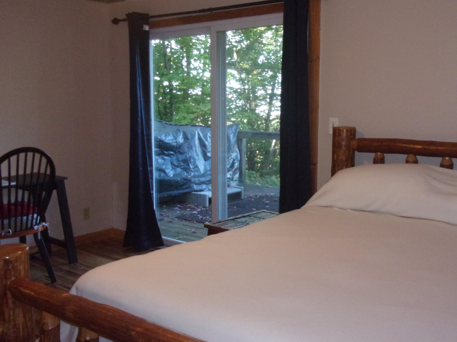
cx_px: 226
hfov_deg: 47.9
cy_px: 149
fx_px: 515
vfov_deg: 36.8
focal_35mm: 39
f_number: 3.9
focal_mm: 5.1
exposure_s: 1/34
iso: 320
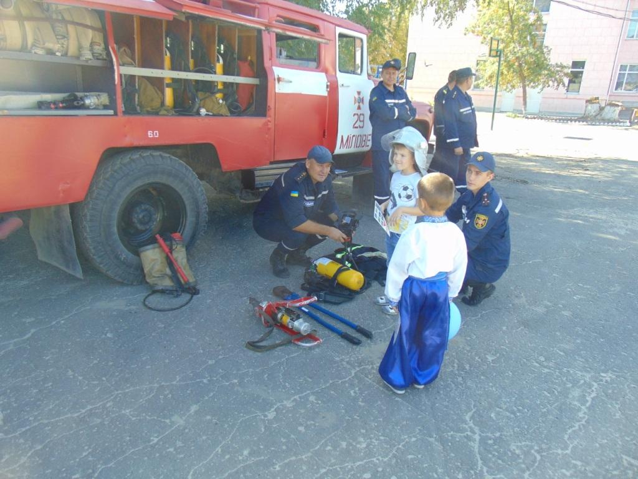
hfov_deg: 69.4
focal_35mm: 25
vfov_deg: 54.9
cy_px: 240
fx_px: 461
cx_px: 319
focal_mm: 4.5
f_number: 3
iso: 80
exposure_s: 1/125
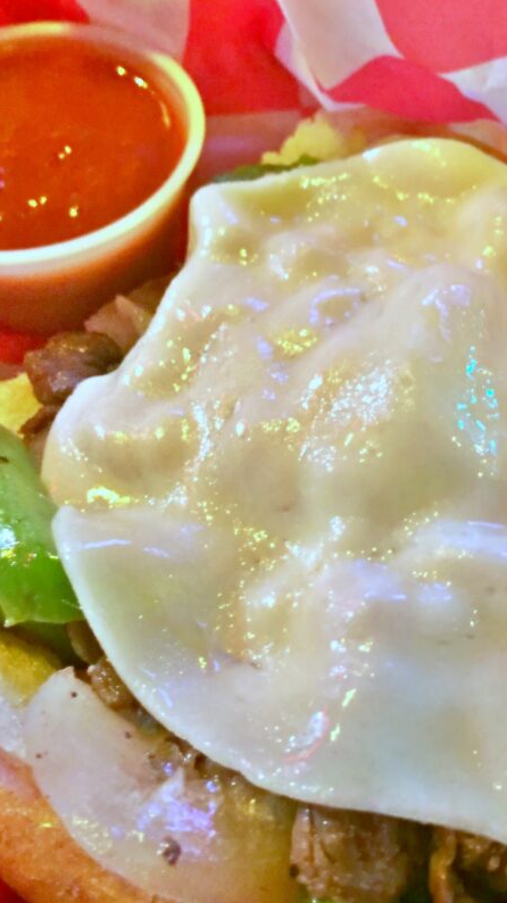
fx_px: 1029
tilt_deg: -60.7
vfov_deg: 47.4
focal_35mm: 43
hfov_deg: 27.3
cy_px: 455
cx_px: 375
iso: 500
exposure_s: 1/15
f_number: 2.2
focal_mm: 4.15
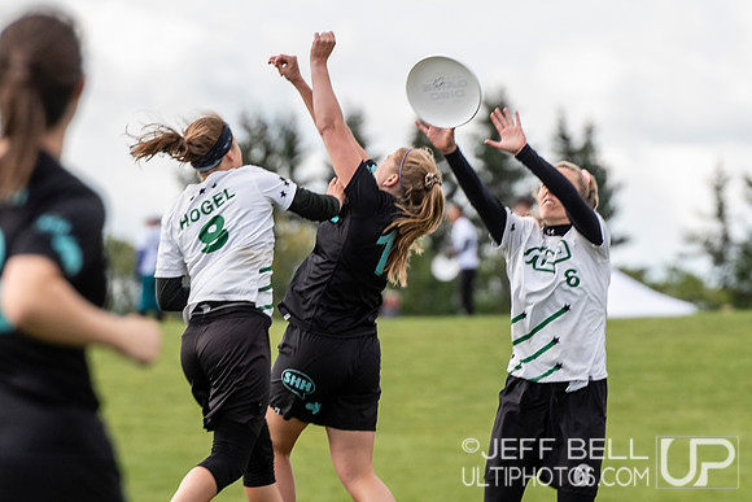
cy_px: 384
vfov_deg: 2.2
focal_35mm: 631
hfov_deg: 3.3
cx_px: 493
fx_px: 13193
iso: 280
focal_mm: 200
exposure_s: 1/1250
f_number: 4
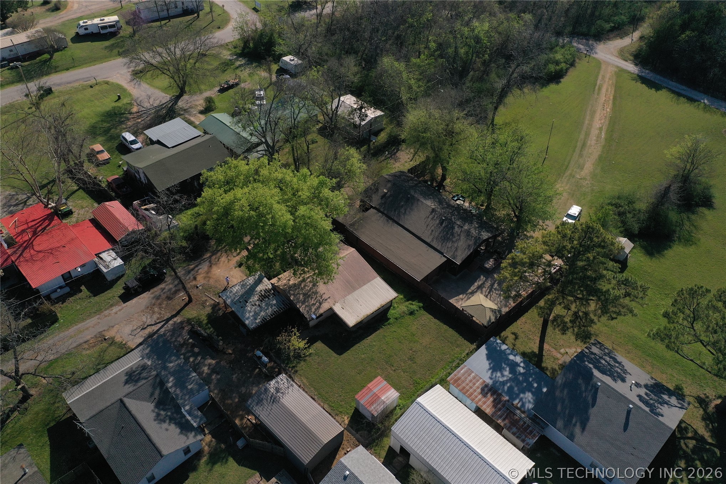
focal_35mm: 28
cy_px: 242
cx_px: 363
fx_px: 565
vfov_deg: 46.4
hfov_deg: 65.5
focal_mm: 10.26
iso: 400
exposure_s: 1/320
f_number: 4
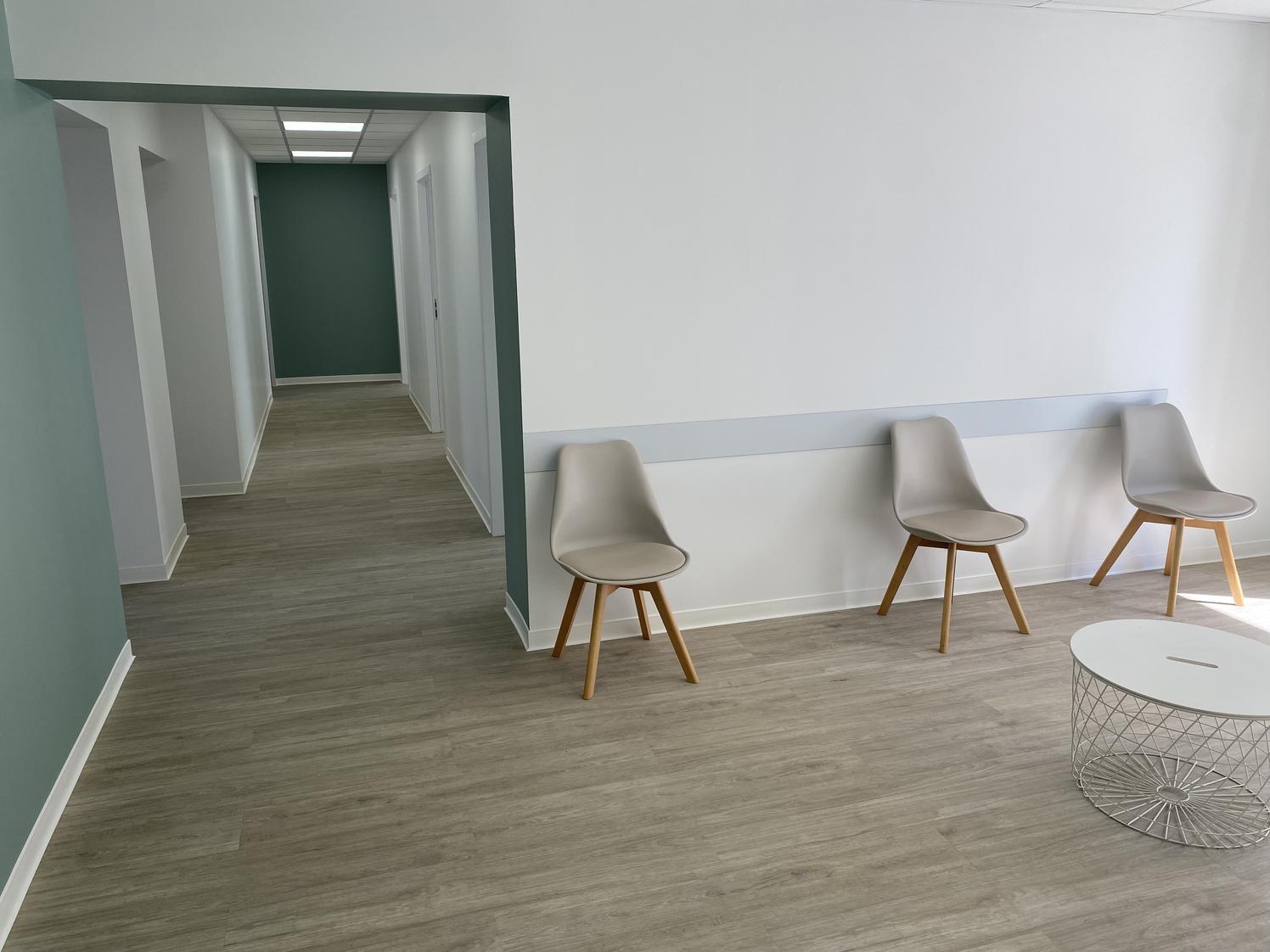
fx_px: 954
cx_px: 635
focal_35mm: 26
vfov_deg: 53.1
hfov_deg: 67.3
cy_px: 476
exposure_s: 1/241
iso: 32
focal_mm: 4.25
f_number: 1.8
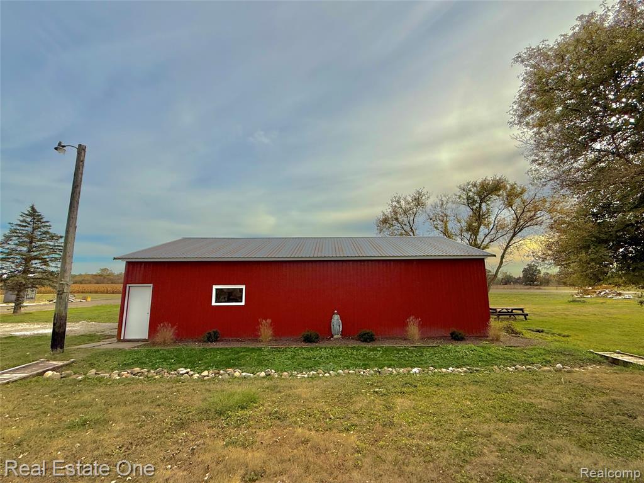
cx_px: 322
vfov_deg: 85.6
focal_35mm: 14
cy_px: 242
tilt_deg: +9.2
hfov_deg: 102.1
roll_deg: +0.1
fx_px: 260
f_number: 2.2
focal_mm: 2.22
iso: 50
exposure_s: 1/3125
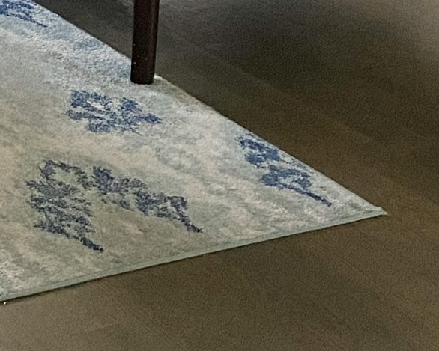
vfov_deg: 10.9
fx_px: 1728
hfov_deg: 12.5
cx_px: -470
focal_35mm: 133
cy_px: -282
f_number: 1.8
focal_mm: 4.25
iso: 125
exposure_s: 1/85
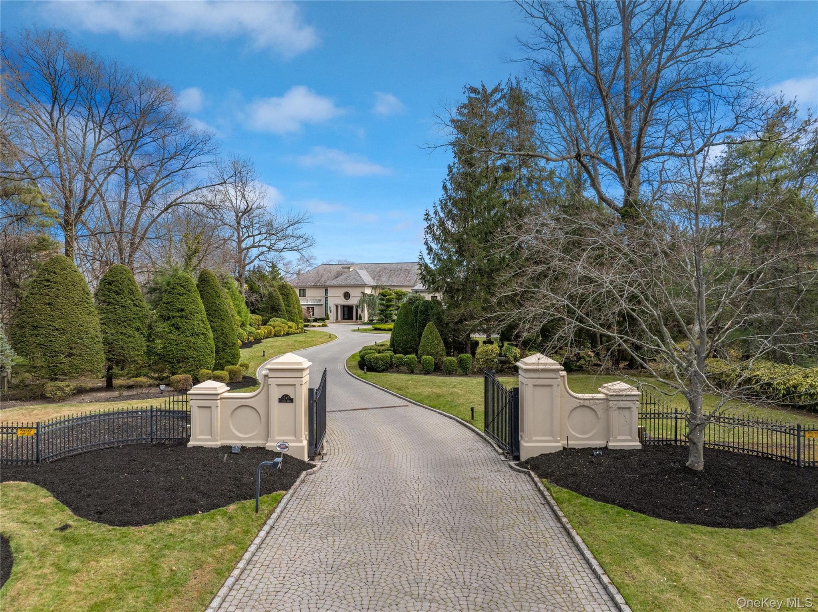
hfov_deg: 71.6
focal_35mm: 24
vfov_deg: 56.8
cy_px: 306
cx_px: 409
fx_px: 567
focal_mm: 12.29
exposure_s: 1/500
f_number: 5.6
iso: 100
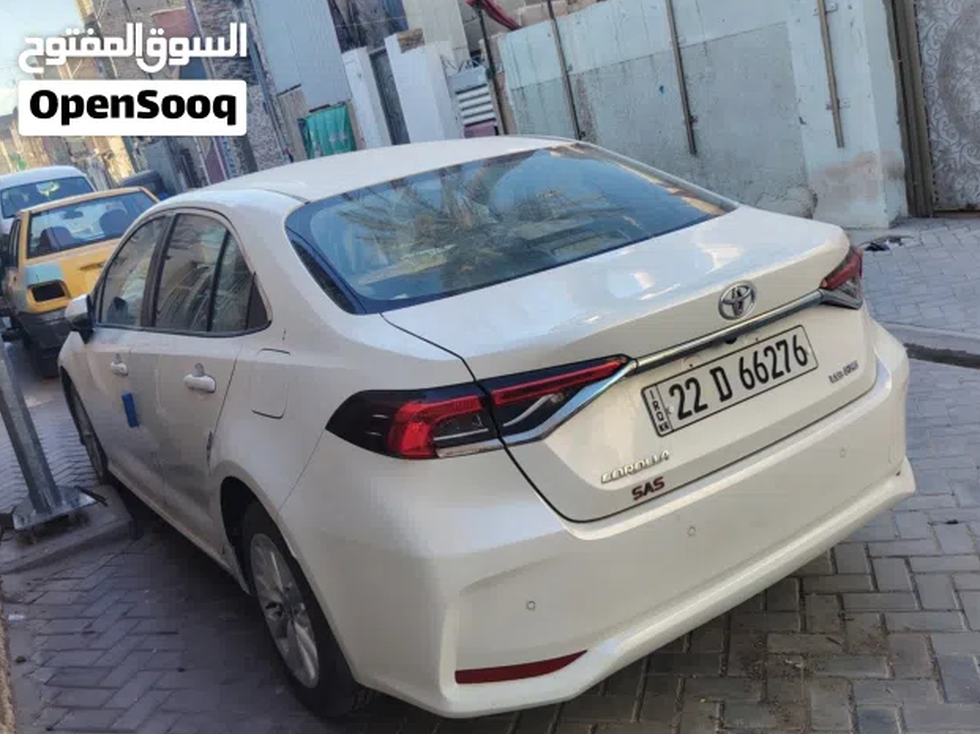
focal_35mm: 33
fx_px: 934
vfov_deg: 42.9
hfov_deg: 55.4
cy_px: 363
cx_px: 484
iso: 100
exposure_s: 1/126
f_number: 1.75
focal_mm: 5.25
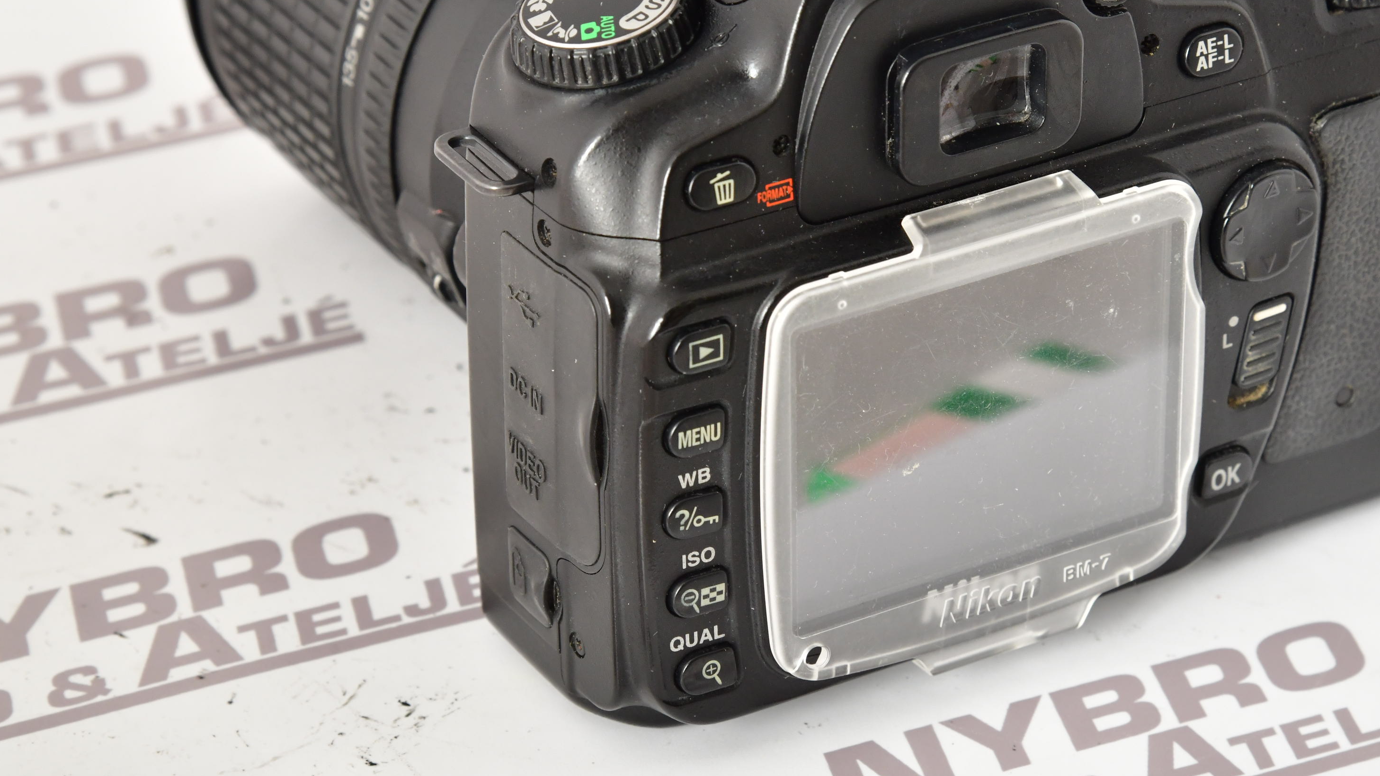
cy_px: 221
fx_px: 6514
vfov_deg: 6.8
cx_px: 822
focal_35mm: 178
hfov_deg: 12.1
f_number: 11
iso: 1000
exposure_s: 1/200
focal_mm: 120
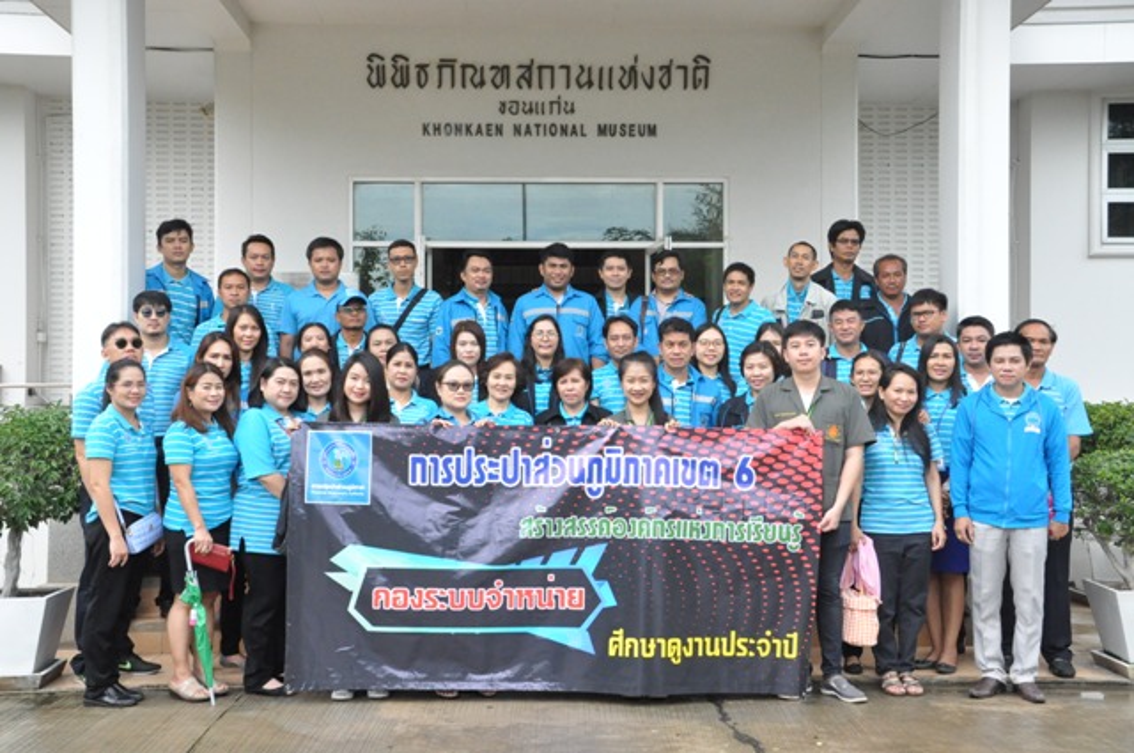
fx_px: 1416
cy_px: 376
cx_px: 567
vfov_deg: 29.8
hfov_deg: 43.7
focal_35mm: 45
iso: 3200
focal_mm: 30
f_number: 9
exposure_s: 1/1000
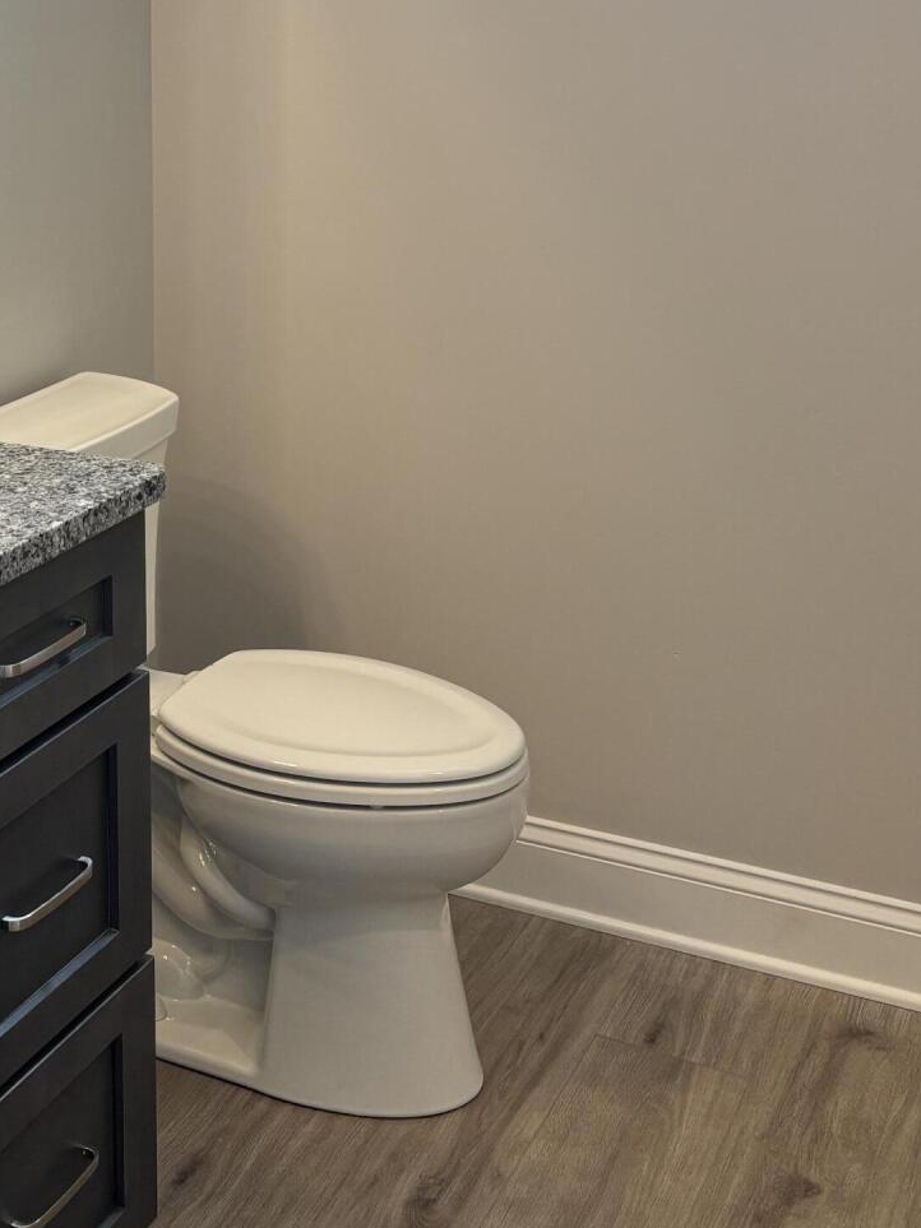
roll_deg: +0.4
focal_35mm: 54
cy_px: 236
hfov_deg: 26.3
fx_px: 1916
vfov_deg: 34.4
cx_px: 119
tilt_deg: -9.6
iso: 100
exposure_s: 1/120
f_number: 1.6
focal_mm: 5.96
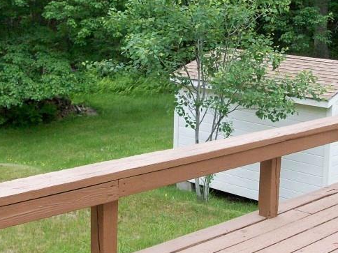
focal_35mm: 72
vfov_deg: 20.4
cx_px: 242
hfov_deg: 26.8
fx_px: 703
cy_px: 83
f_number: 2.8
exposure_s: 1/128
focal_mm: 5.7
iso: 154
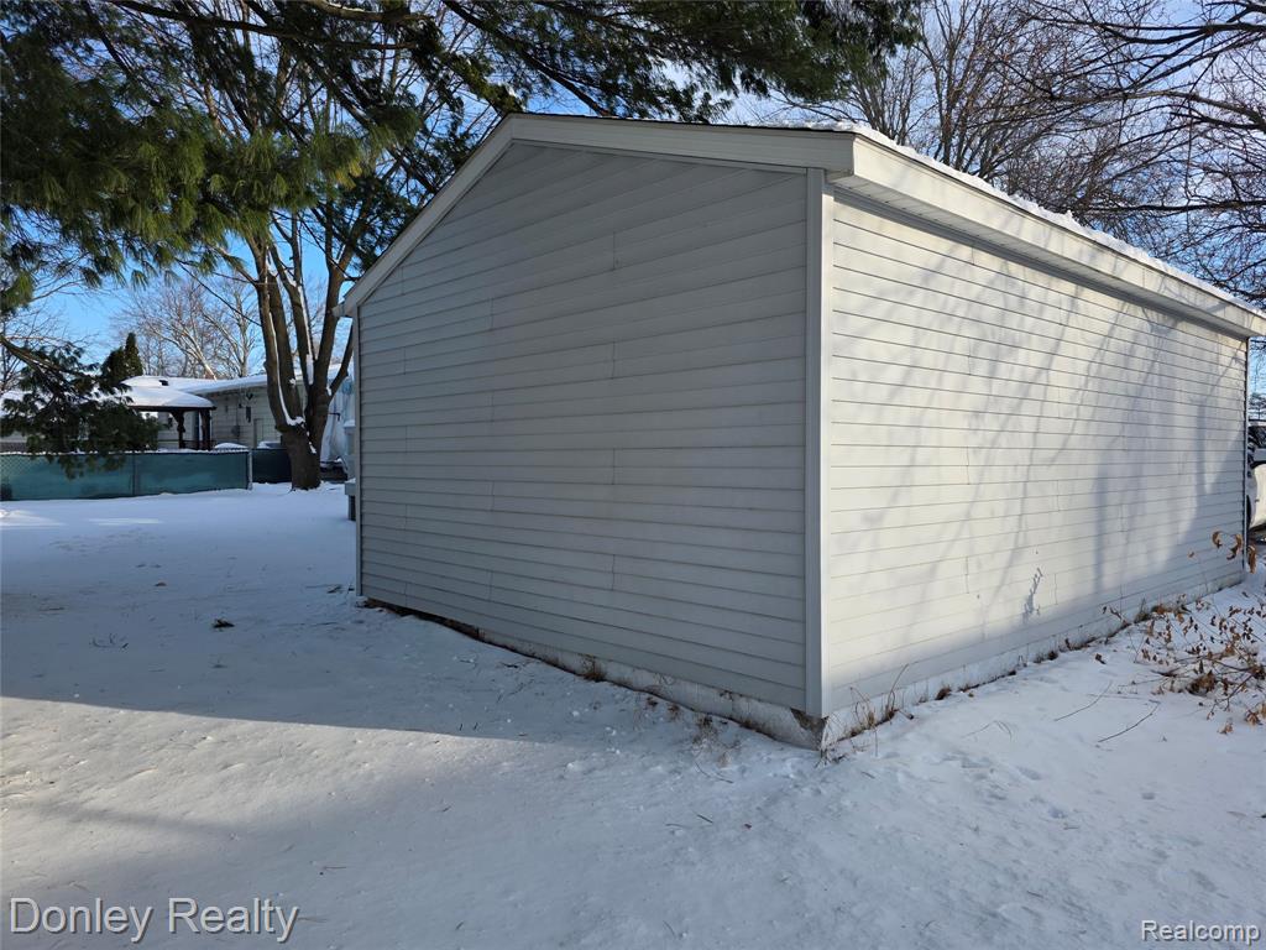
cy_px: 475
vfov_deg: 58.9
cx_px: 633
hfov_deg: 73.9
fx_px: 841
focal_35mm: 23
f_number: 1.7
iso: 80
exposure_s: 1/3809
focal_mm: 6.3
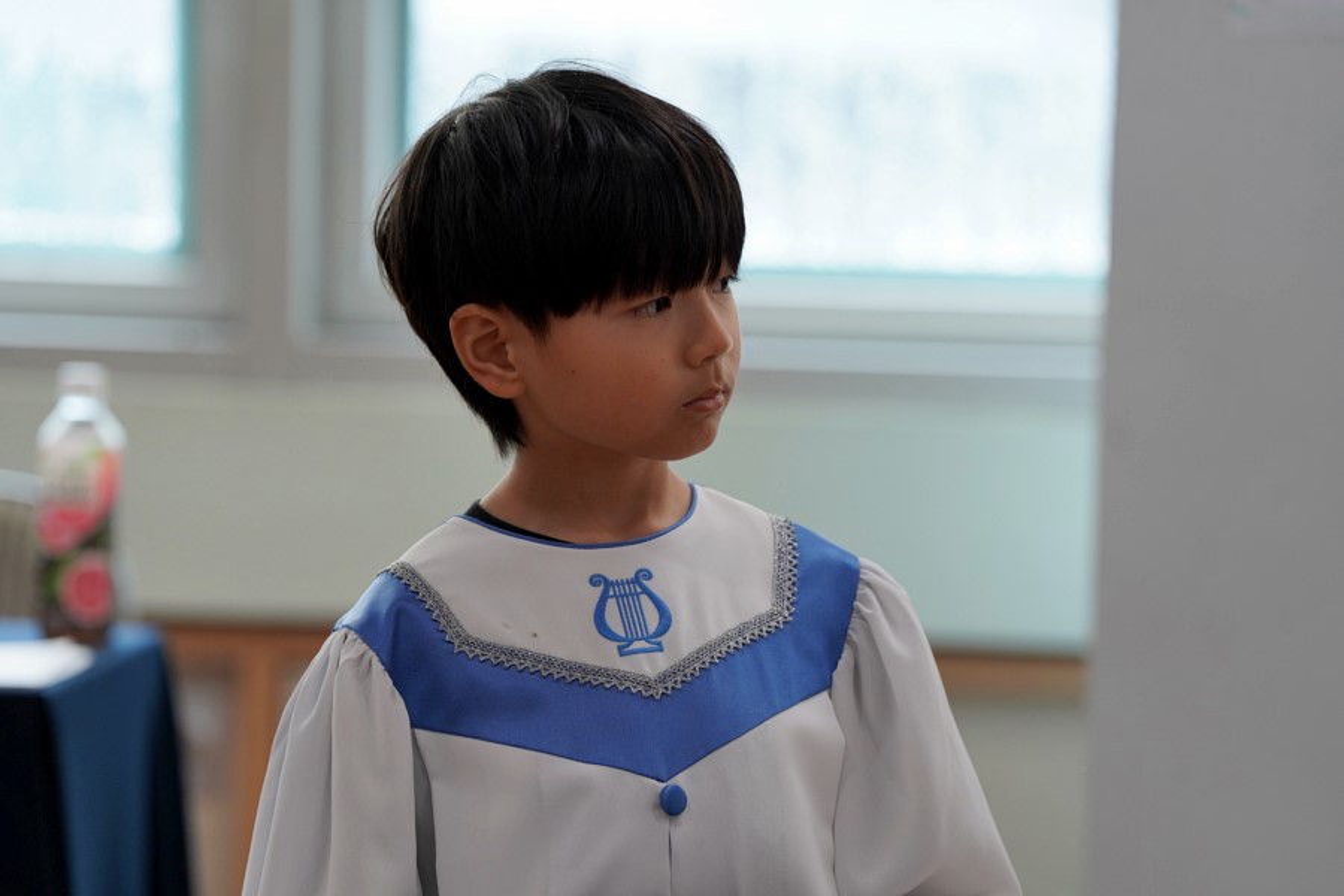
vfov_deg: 7.8
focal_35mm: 175
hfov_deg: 11.7
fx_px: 6533
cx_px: 672
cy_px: 448
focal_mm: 175
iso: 640
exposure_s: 1/200
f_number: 4
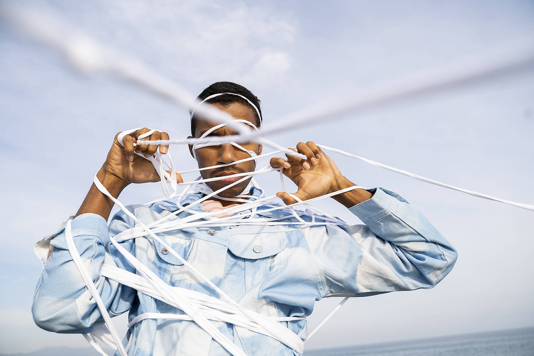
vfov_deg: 46.4
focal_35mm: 28
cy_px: 178
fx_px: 415
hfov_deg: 65.5
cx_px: 267
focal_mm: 28
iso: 100
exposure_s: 1/500
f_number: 5
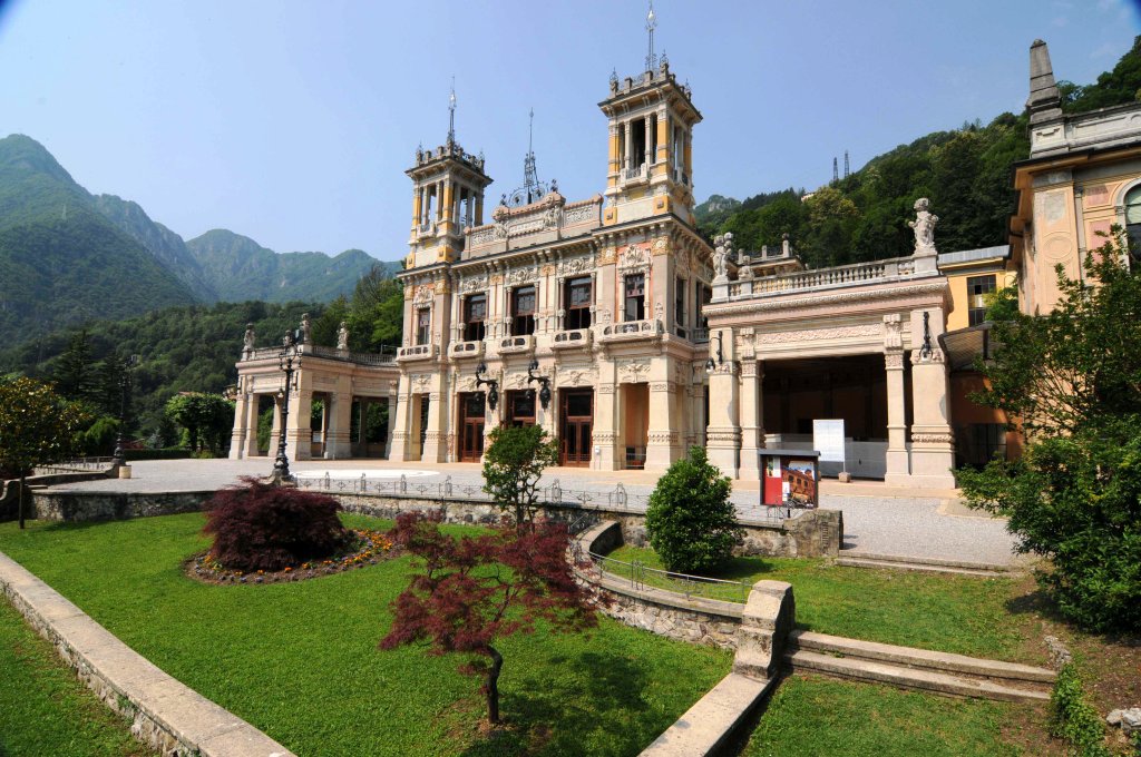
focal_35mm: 18
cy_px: 378
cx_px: 570
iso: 200
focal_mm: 12
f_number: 13
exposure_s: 1/200
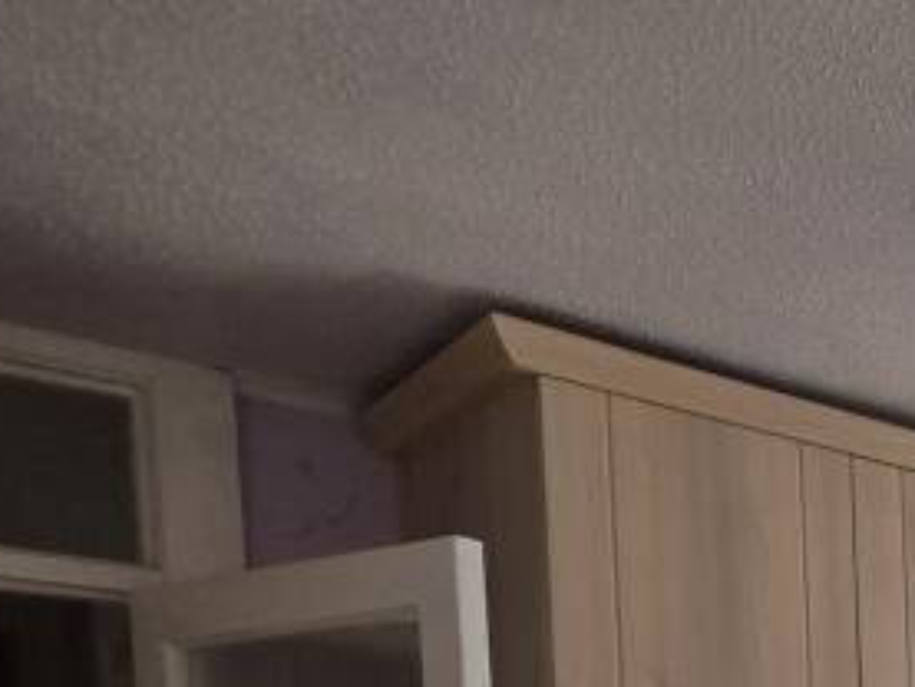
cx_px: 1483
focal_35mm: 48
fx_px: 1269
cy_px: 1004
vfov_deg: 24.3
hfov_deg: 25.3
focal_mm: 2.2
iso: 40
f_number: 1.9
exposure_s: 1/424
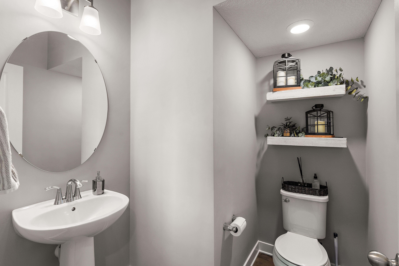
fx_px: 177
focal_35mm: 16
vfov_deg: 73.7
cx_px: 200
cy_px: 133
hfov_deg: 96.7
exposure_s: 1/6
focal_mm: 16
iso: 500
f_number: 8
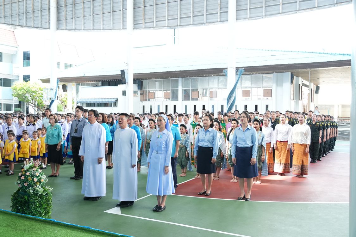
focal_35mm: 36
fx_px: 356
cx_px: 178
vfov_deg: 36.9
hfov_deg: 53.1
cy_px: 118
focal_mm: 24
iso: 1250
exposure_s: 1/125
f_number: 4.5
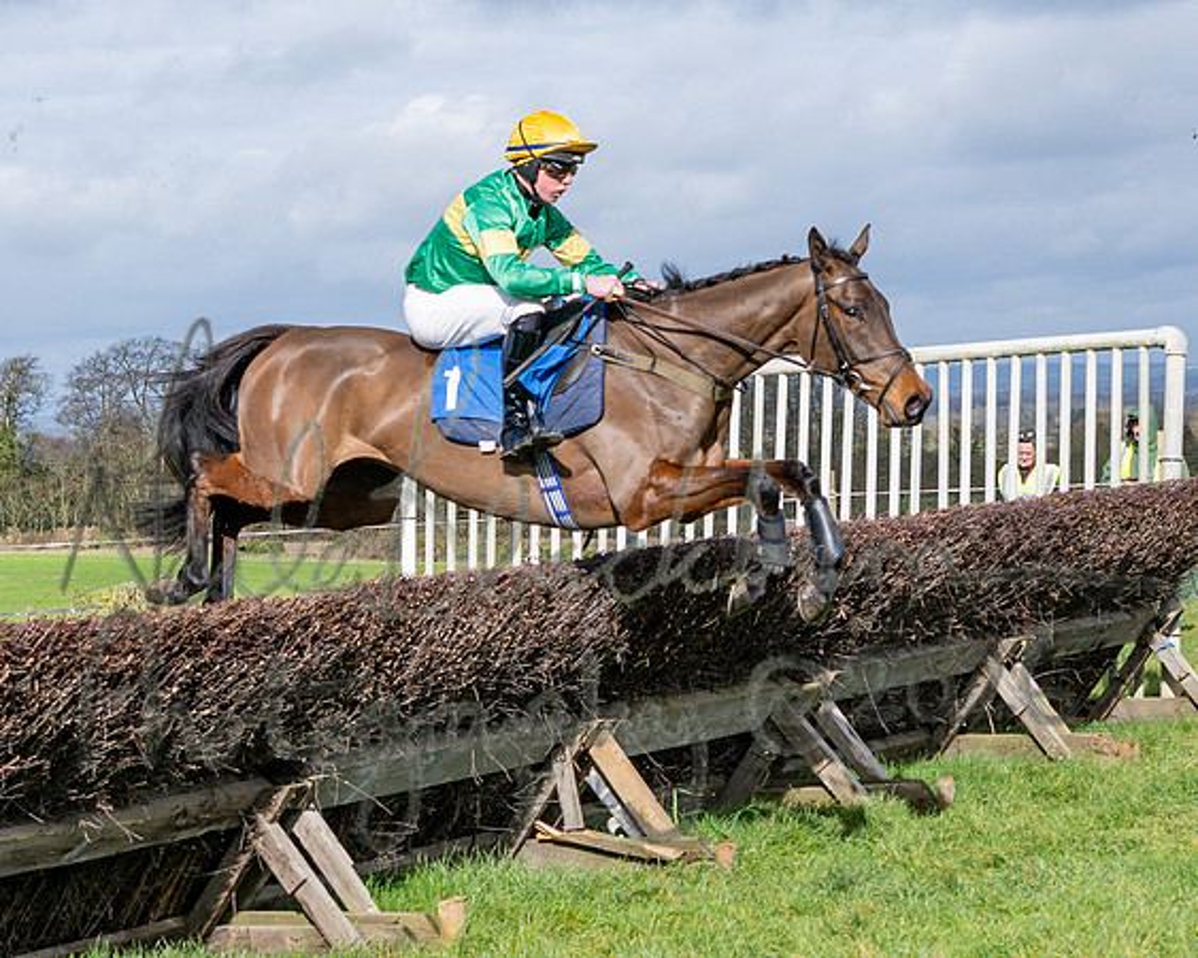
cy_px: 421
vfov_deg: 15.0
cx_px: 485
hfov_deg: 18.7
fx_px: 3627
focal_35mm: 102
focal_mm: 35
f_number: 4
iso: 200
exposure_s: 1/2000
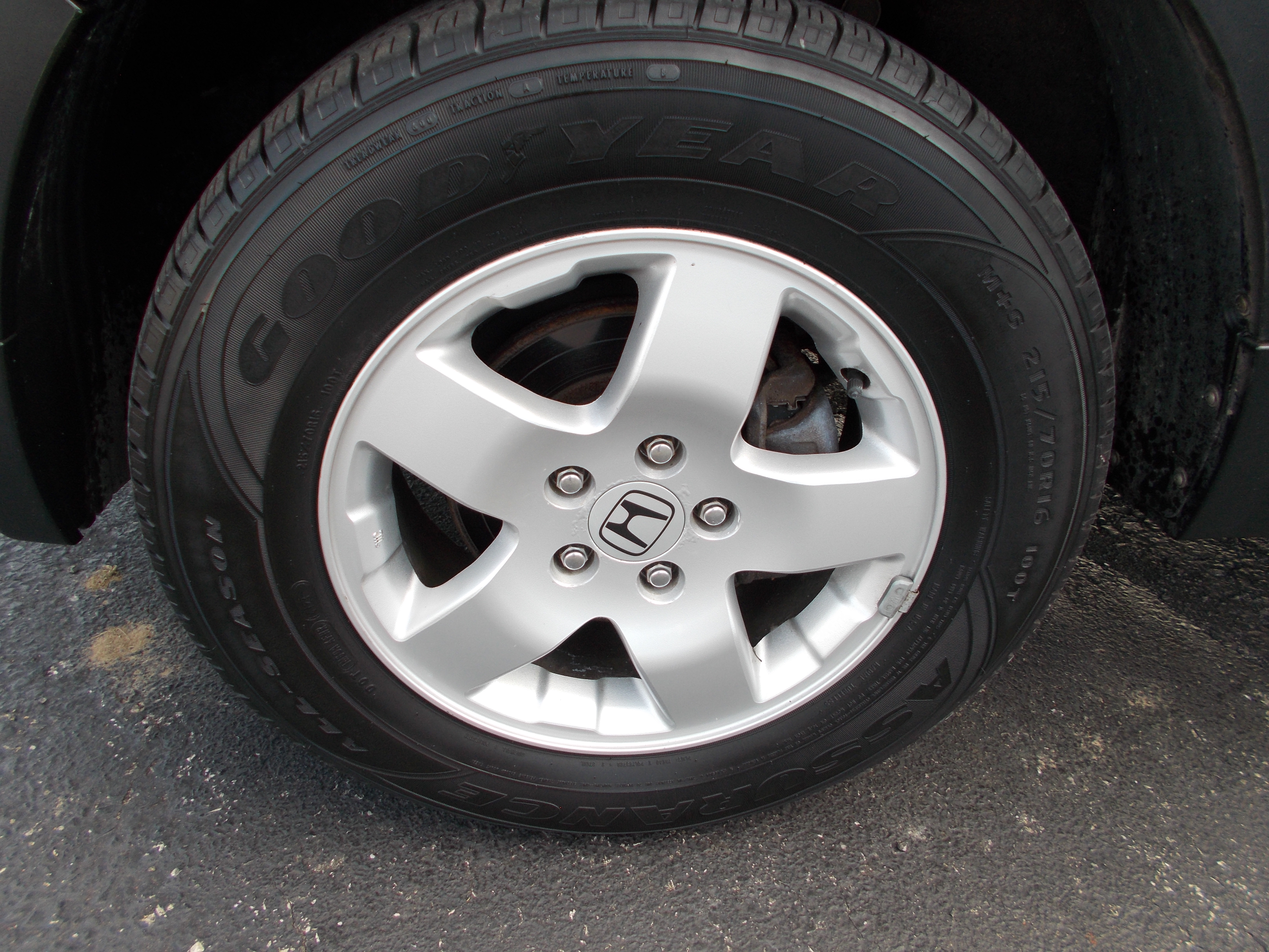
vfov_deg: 53.1
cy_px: 476
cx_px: 634
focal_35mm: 26
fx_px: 953
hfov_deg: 67.3
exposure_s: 1/100
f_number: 3.2
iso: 80
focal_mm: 4.6
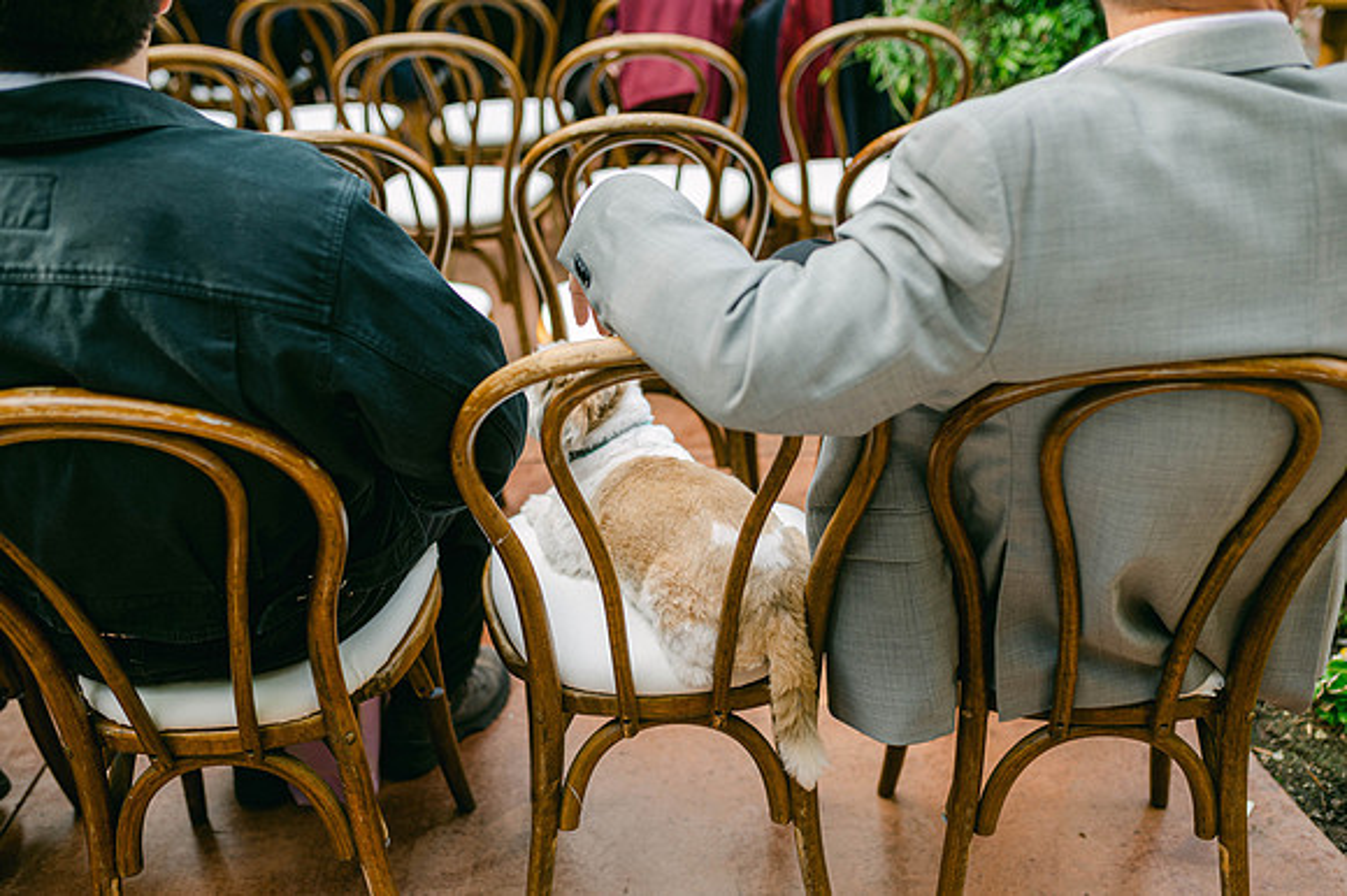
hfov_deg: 52.3
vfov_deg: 36.2
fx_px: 1373
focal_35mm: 37
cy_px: 448
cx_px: 674
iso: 100
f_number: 2.2
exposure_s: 1/500
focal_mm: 35
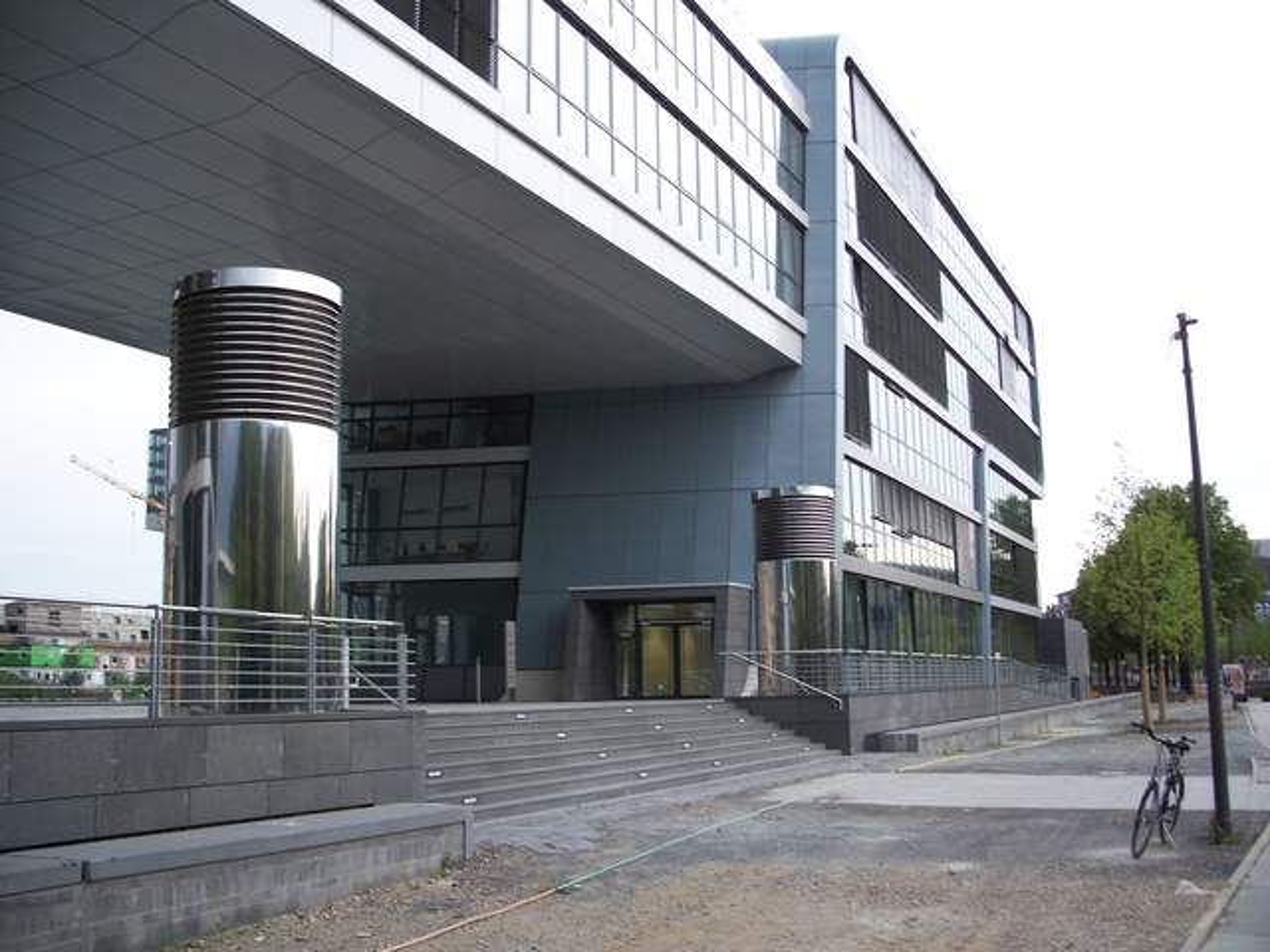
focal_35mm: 37
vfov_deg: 38.7
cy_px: 476
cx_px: 635
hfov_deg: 50.1
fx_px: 1357
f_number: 2.8
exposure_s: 1/30
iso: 64
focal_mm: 7.8
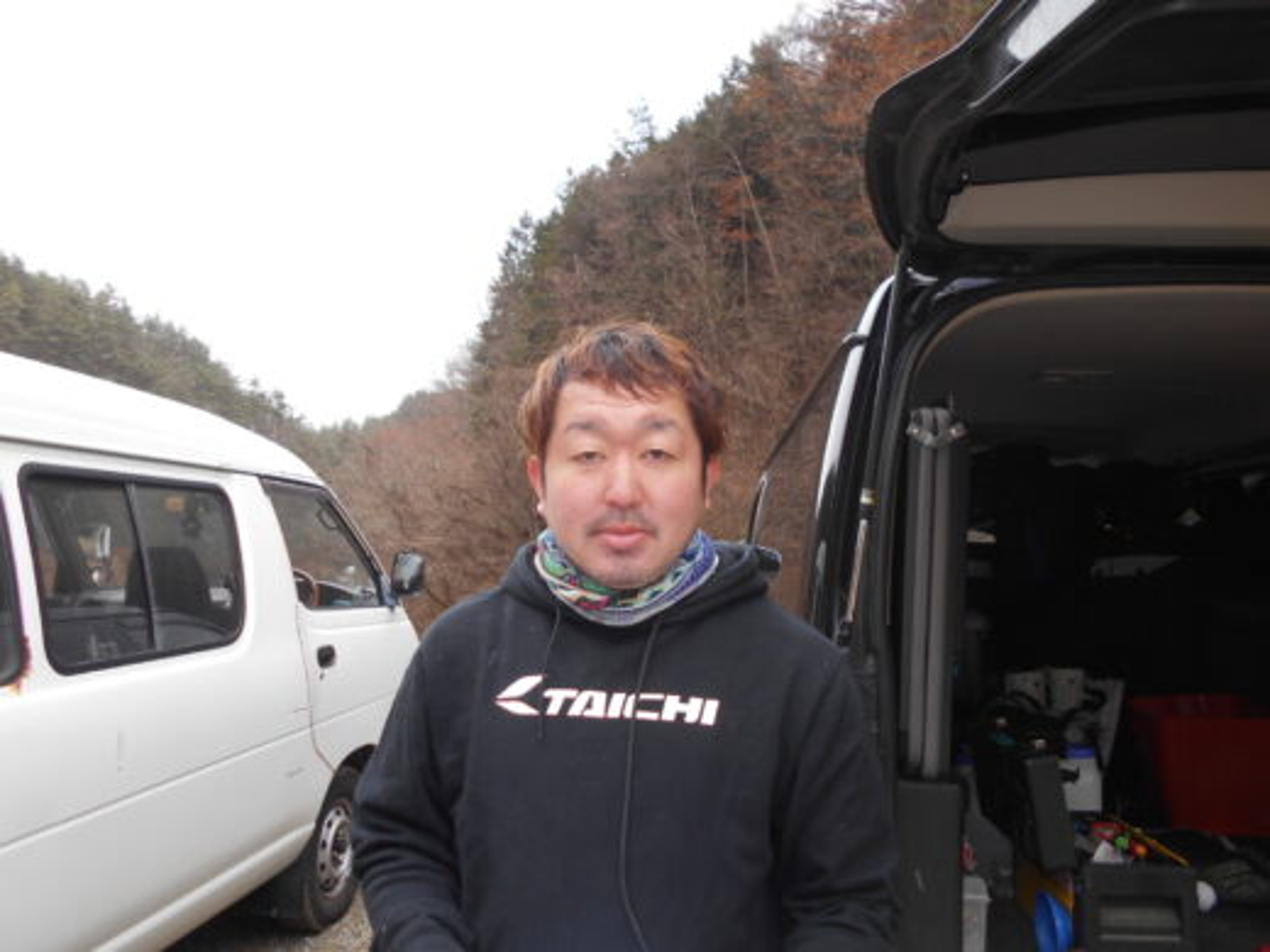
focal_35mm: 30
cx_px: 635
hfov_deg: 60.0
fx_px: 1101
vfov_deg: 46.8
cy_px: 476
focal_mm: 5.1
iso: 80
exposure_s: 1/50
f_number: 3.4
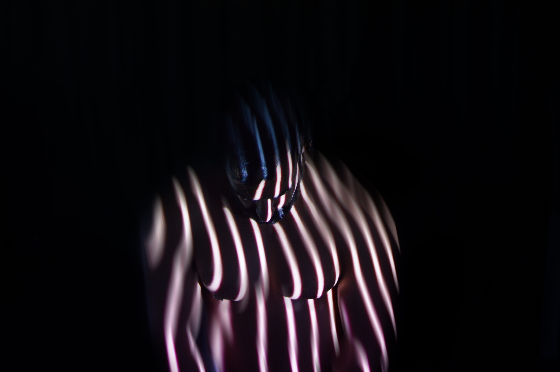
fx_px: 1166
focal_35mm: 75
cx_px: 280
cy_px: 186
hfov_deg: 27.0
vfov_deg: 18.1
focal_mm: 50
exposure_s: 1/160
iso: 800
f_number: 2
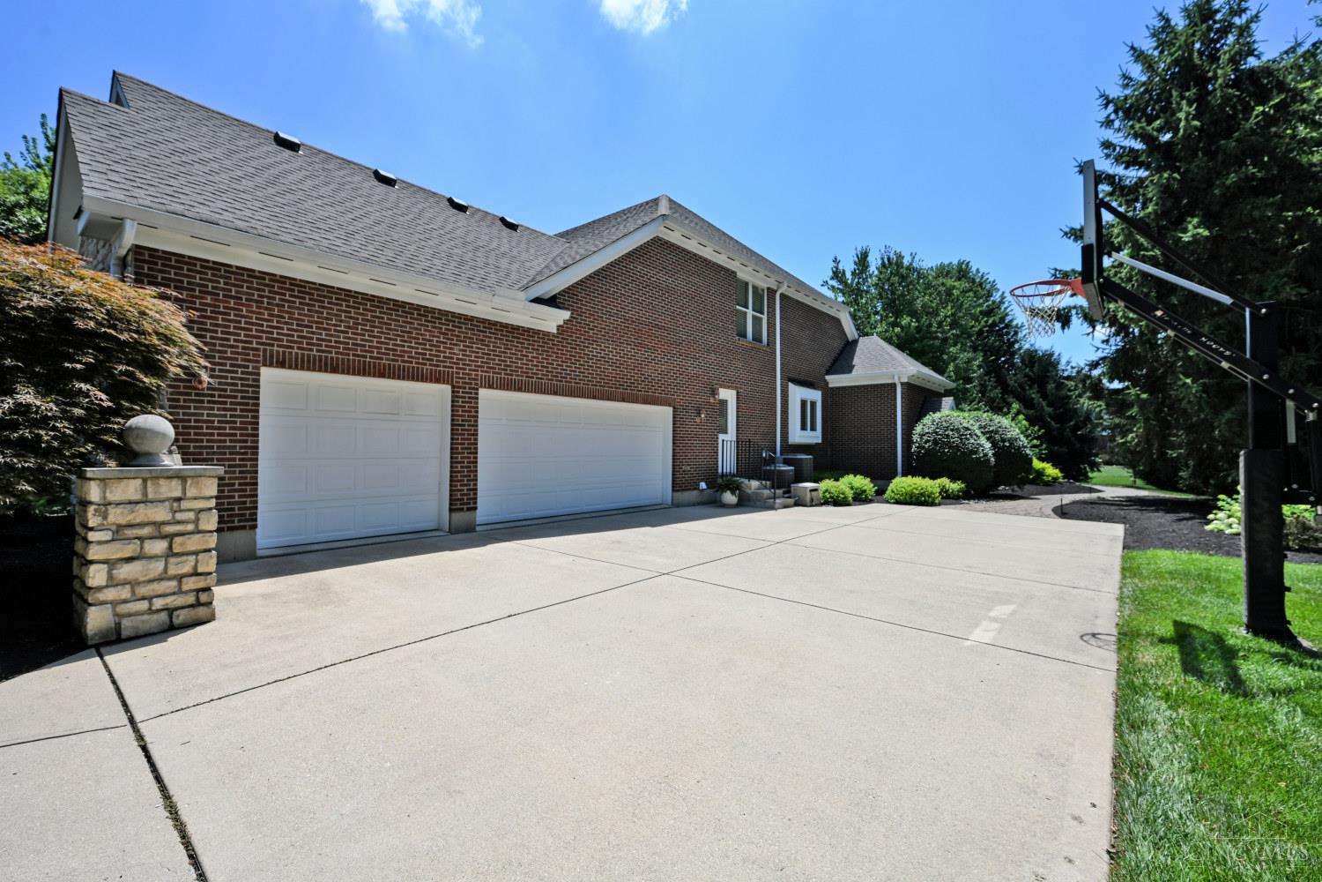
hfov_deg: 98.5
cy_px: 441
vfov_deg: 75.5
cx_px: 661
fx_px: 569
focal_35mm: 16
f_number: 7.1
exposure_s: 1/400
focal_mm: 15.5
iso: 100
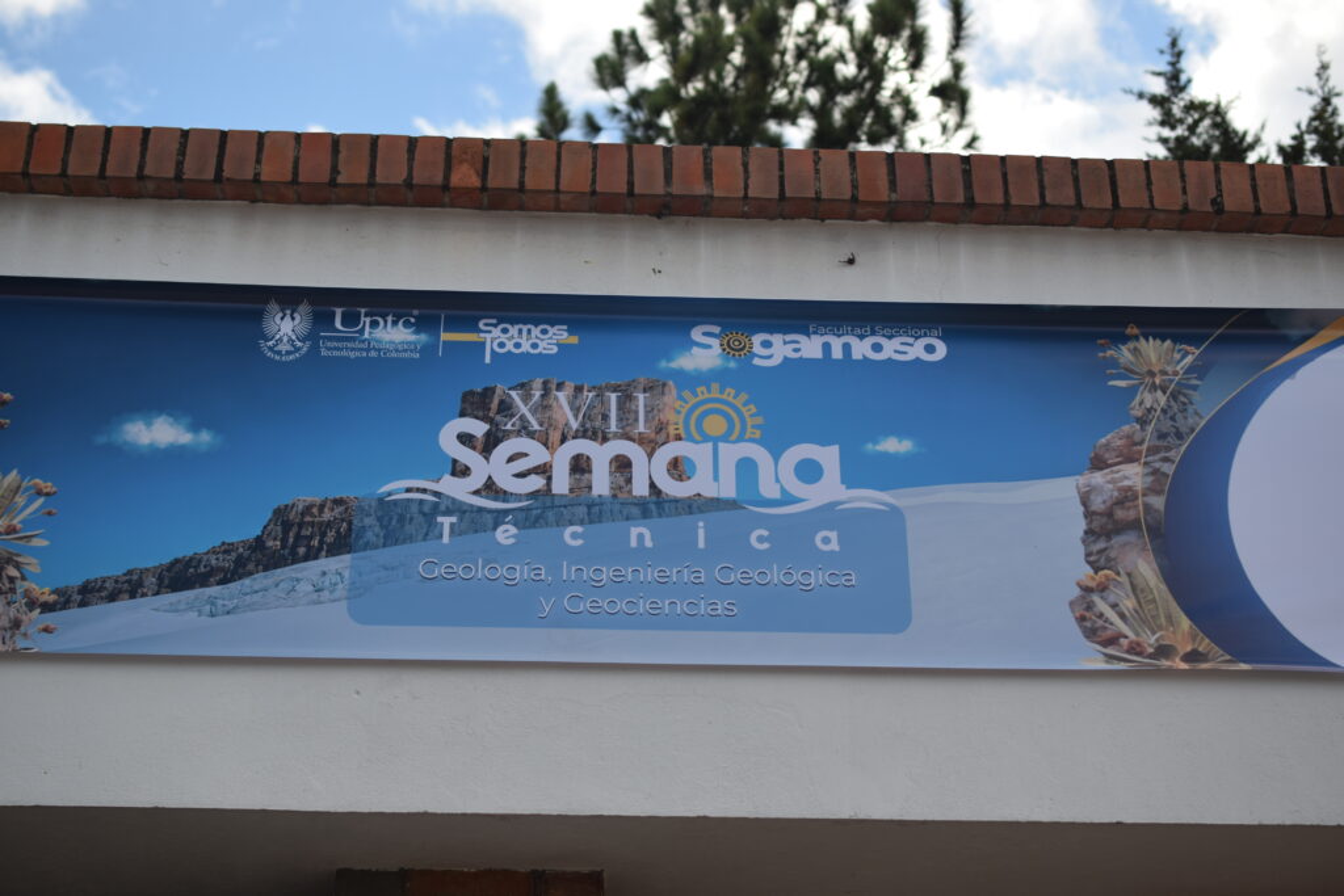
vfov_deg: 25.8
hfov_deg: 37.8
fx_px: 1960
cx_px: 672
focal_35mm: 52
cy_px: 448
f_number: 2.5
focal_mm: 35
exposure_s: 1/640
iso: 100
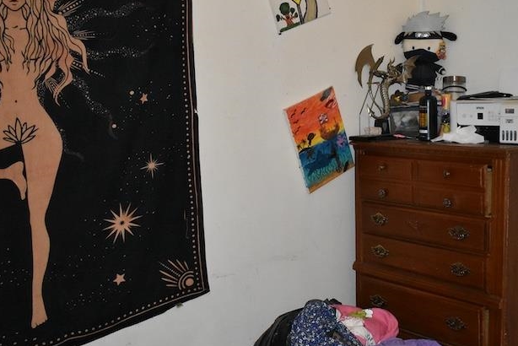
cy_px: 158
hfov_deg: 43.1
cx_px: 335
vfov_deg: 29.9
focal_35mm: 45
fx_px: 648
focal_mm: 18
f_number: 3.5
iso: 3600
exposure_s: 1/160
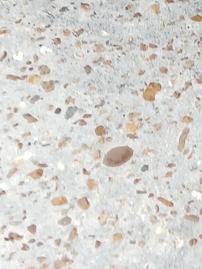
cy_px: -190
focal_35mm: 168
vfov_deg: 11.1
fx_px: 1306
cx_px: 500
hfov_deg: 8.1
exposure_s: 1/120
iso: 40
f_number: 1.8
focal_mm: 3.98
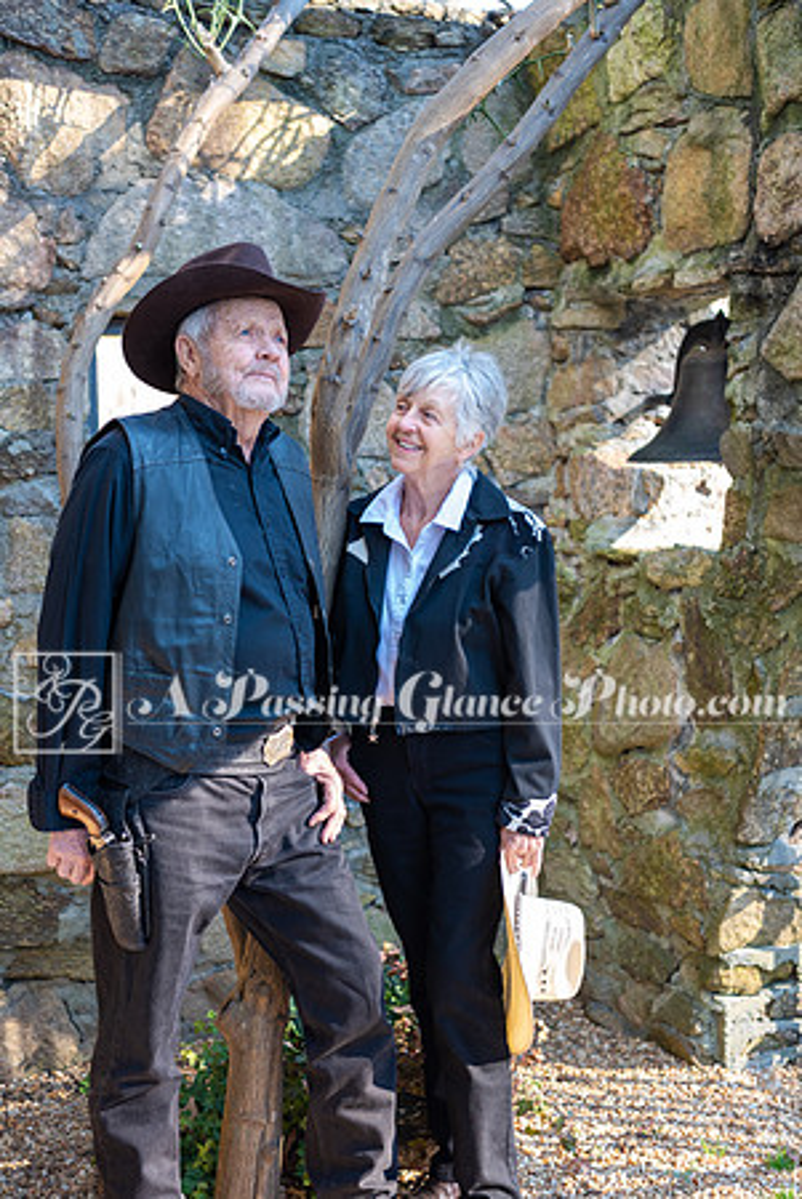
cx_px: 401
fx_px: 1734
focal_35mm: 52
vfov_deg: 38.2
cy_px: 600
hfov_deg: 26.0
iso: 400
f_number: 2.8
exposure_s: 1/160
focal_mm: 52
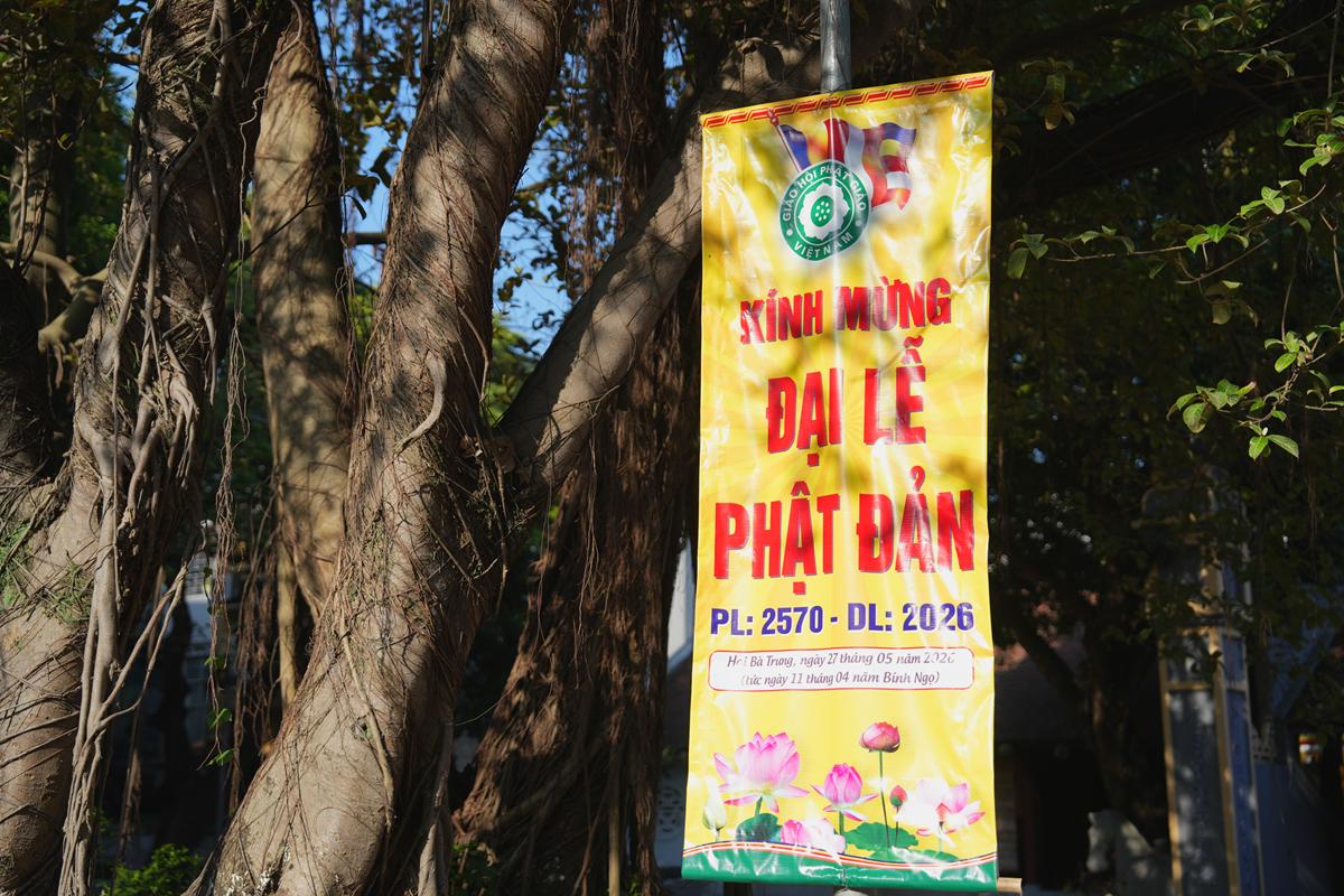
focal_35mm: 52
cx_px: 672
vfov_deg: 26.0
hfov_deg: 38.2
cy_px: 448
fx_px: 1941
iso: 125
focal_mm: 52
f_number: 2.8
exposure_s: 1/1250
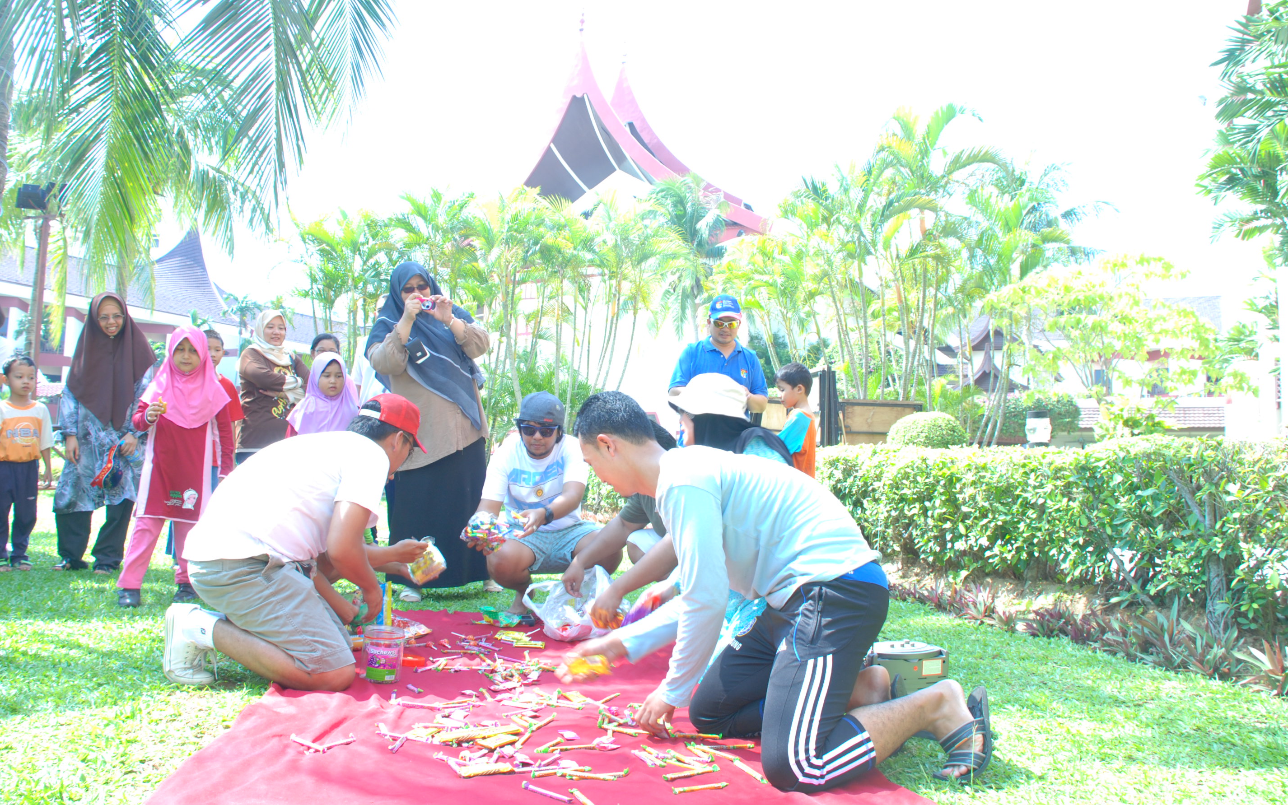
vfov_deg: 44.5
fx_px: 983
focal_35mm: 28
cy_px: 377
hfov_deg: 66.5
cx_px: 653
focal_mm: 18
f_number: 5.6
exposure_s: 1/60
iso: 200
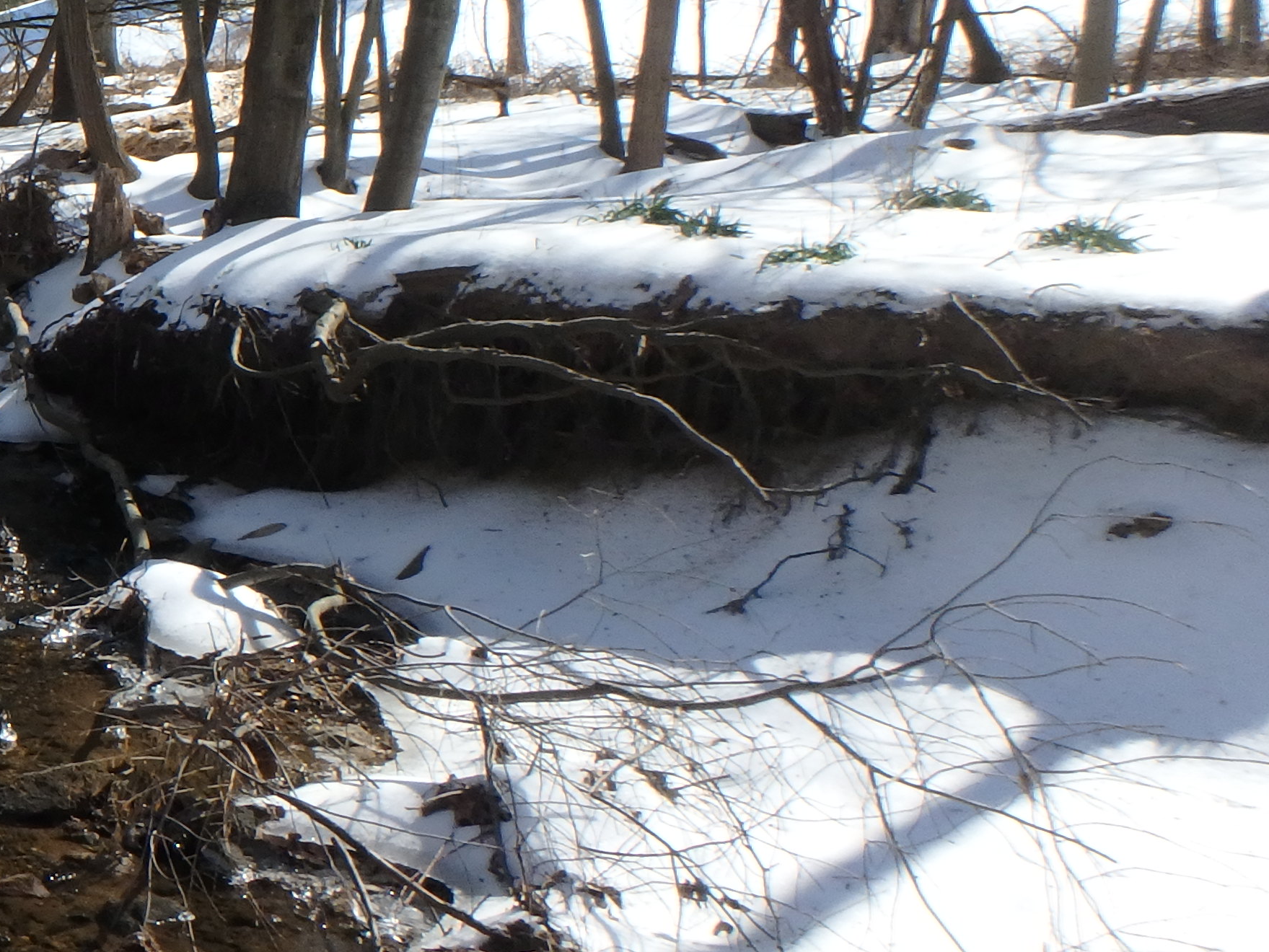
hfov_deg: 28.9
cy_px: 248
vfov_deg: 26.3
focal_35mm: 55
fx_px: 2017
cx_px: -353
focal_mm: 3.7
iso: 125
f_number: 6
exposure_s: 1/400
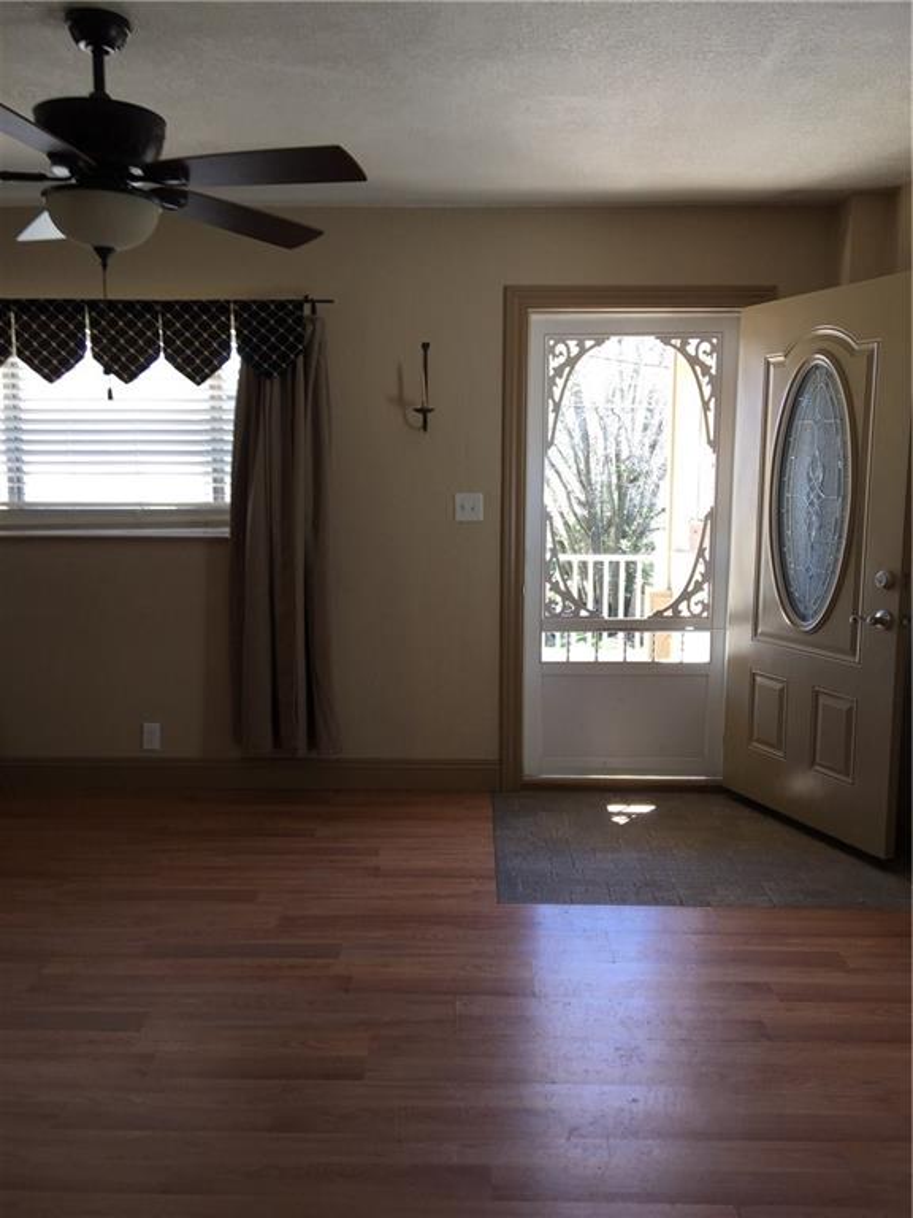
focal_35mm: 29
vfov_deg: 61.7
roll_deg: -0.8
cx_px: 456
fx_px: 1020
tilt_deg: -8.3
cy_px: 609
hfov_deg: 48.2
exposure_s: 1/60
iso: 32
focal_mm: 4.15
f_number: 2.2
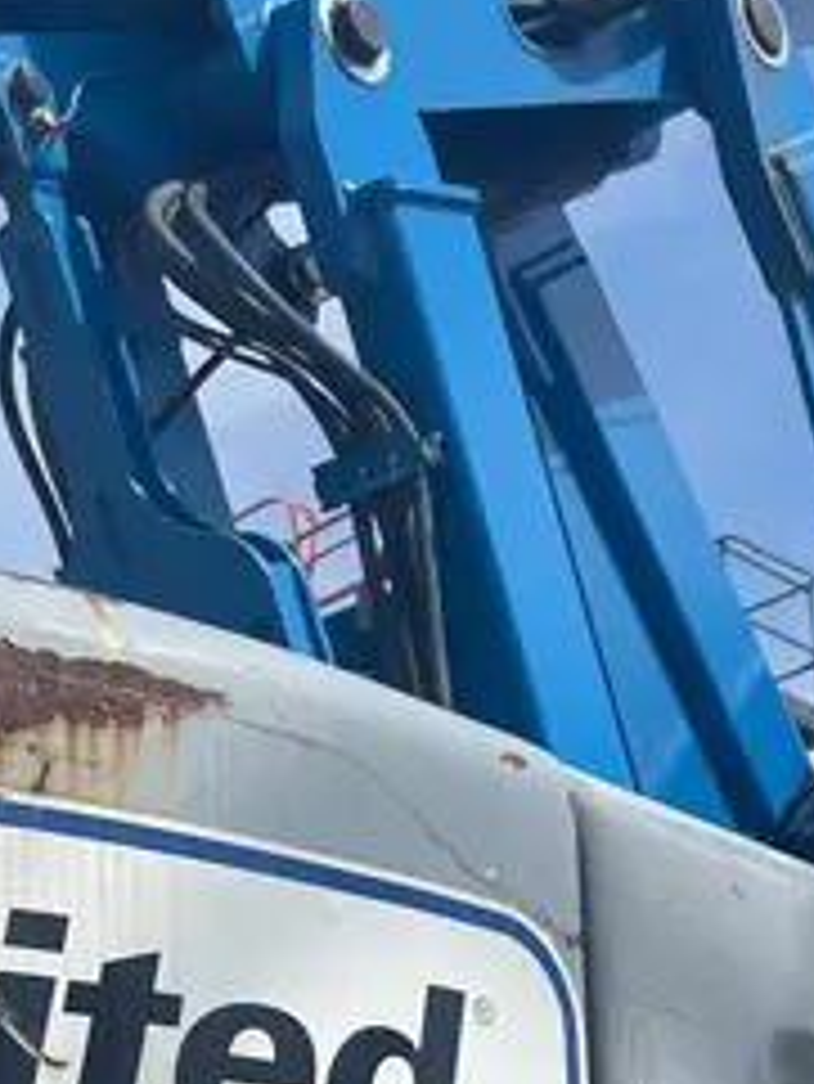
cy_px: 1253
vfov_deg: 22.9
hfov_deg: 17.8
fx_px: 2475
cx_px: 967
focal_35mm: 79
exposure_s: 1/6897
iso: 50
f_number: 1.6
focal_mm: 4.2
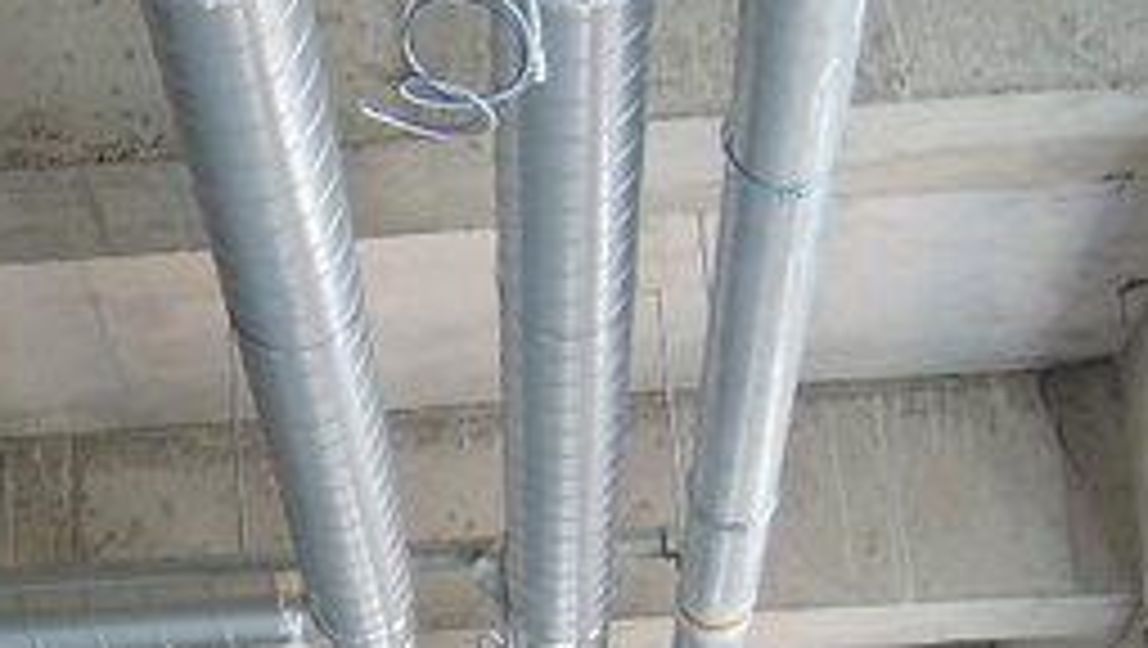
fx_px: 3413
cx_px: -18
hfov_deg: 18.6
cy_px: 425
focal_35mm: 112
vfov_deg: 10.8
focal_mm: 5.8
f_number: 2.8
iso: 50
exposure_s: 1/30
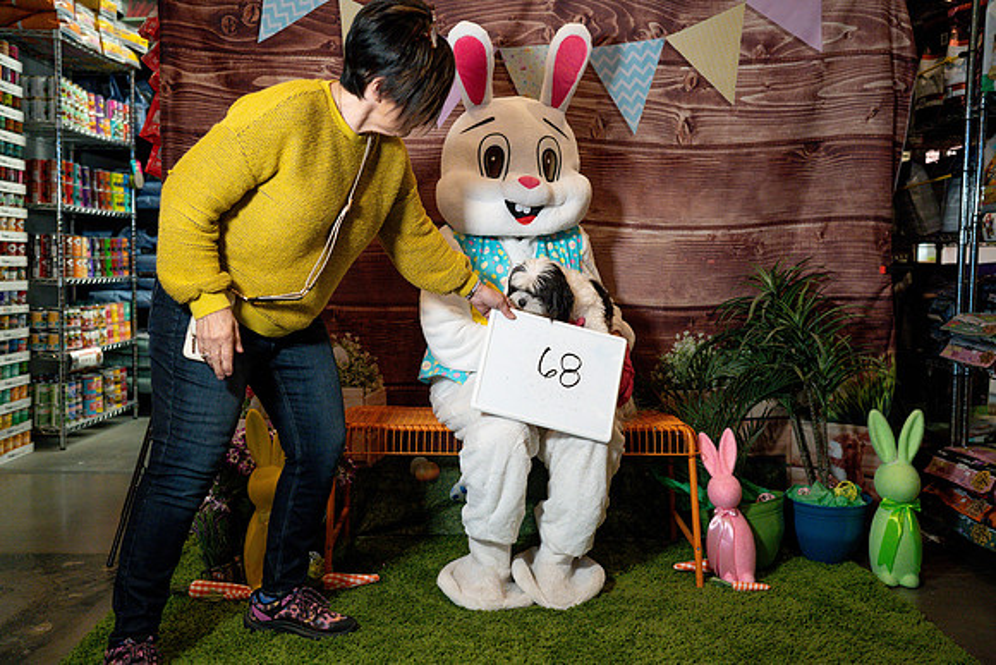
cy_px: 332
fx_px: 996
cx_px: 498
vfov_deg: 36.9
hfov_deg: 53.1
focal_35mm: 36
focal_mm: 36
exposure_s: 1/500
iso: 5000
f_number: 2.8
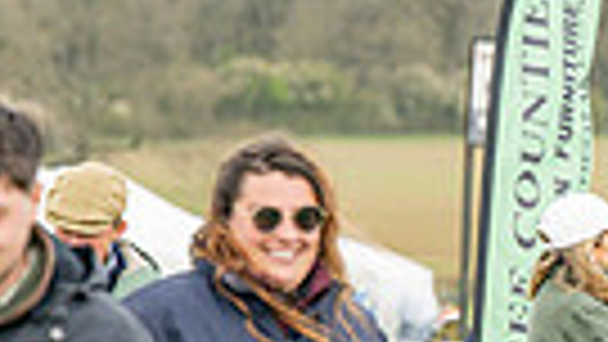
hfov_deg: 3.6
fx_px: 9707
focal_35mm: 602
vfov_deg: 2.0
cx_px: 269
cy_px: 932
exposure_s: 1/1600
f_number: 4
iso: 400
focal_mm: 115
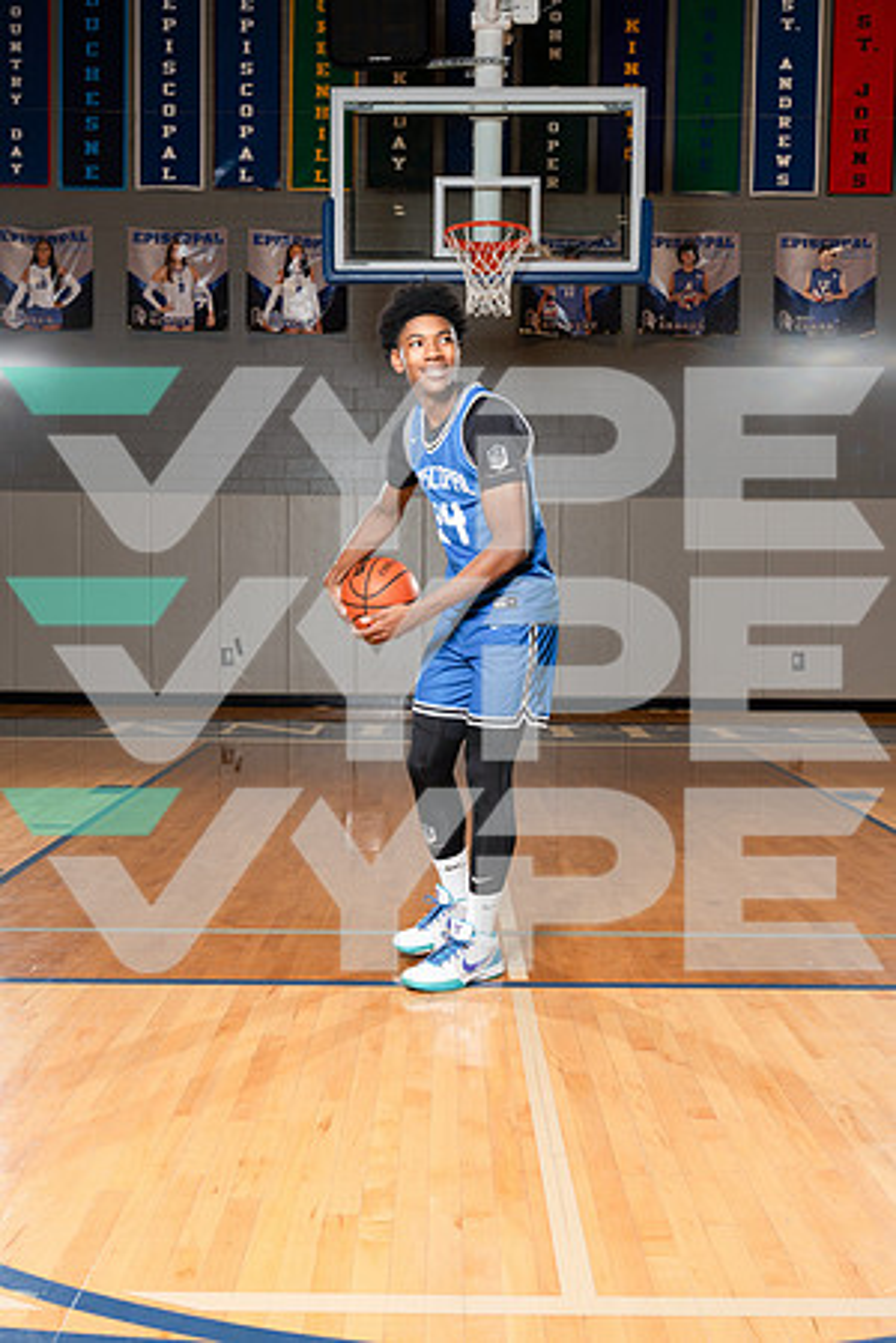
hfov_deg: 36.9
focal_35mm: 36
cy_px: 672
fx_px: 1344
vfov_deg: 53.1
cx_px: 448
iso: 400
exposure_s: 1/250
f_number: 5.6
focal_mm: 36
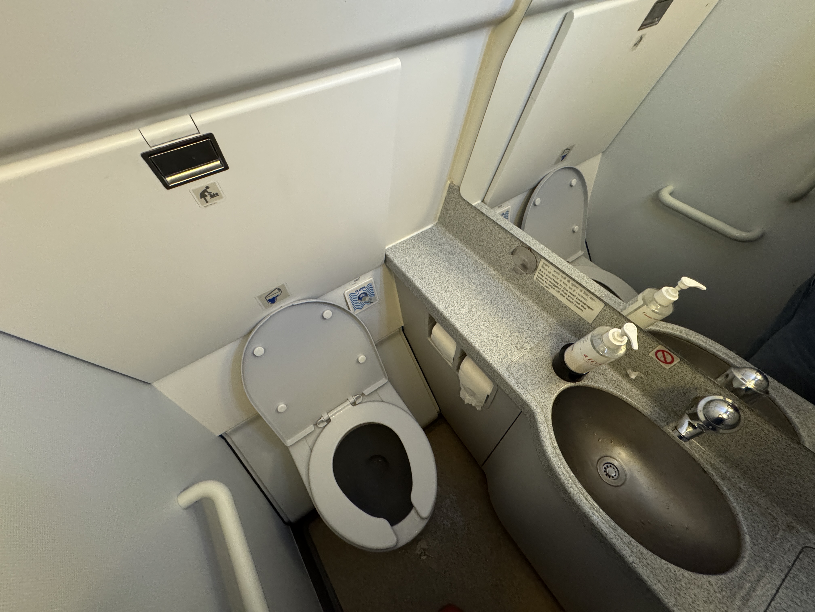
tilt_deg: -53.6
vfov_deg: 85.7
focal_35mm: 14
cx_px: 408
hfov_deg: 102.1
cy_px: 306
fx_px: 330
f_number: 2.2
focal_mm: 2.22
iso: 800
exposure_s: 1/57
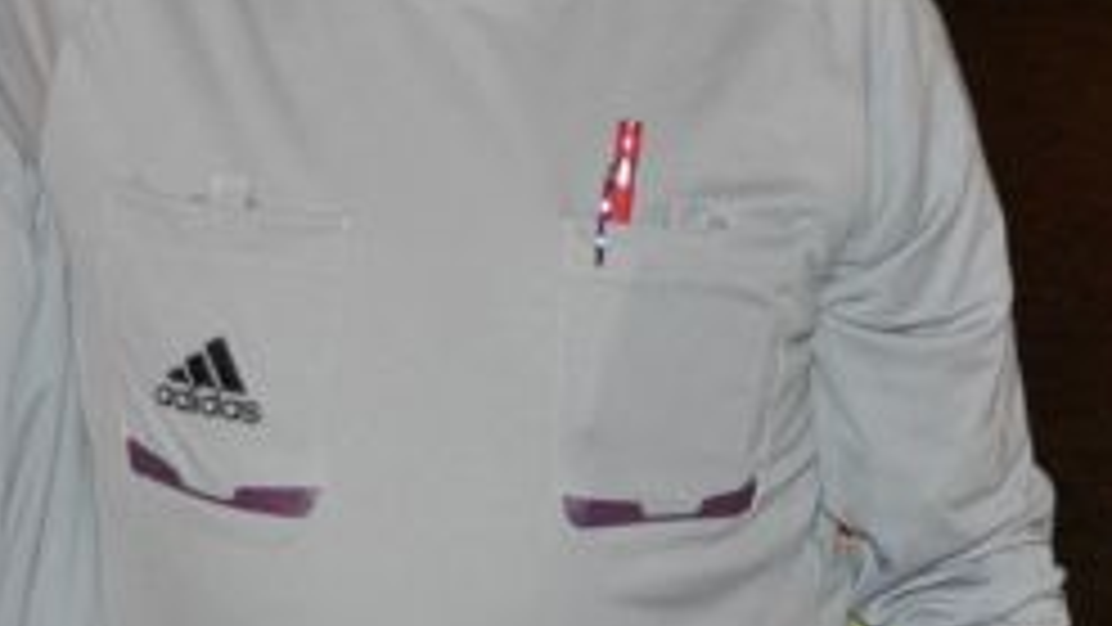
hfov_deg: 16.5
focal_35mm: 130
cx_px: 342
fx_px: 3834
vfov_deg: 9.3
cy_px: 500
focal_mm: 20
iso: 800
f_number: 3.8
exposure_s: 1/60
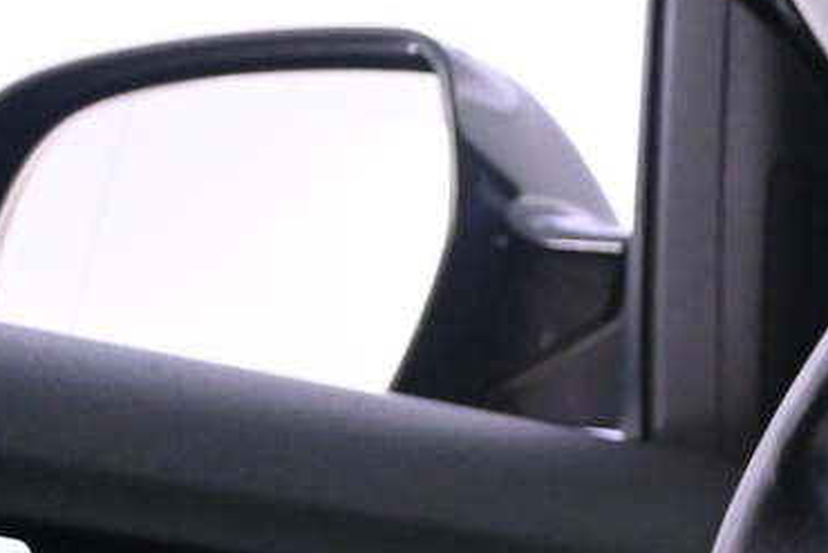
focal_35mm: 128
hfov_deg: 14.2
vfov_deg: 10.5
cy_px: 692
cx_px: 1479
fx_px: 2947
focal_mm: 19.5
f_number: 3.8
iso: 3200
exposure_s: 1/40
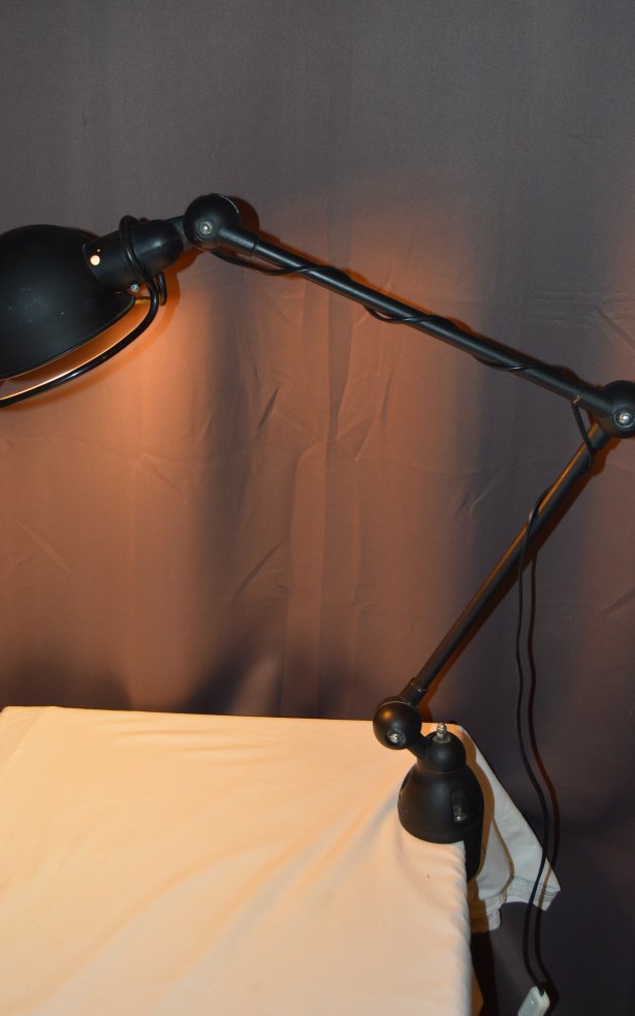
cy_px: 451
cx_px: 295
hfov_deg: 31.2
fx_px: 1135
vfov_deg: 48.1
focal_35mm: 41
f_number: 4
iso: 400
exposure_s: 1/100
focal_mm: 22
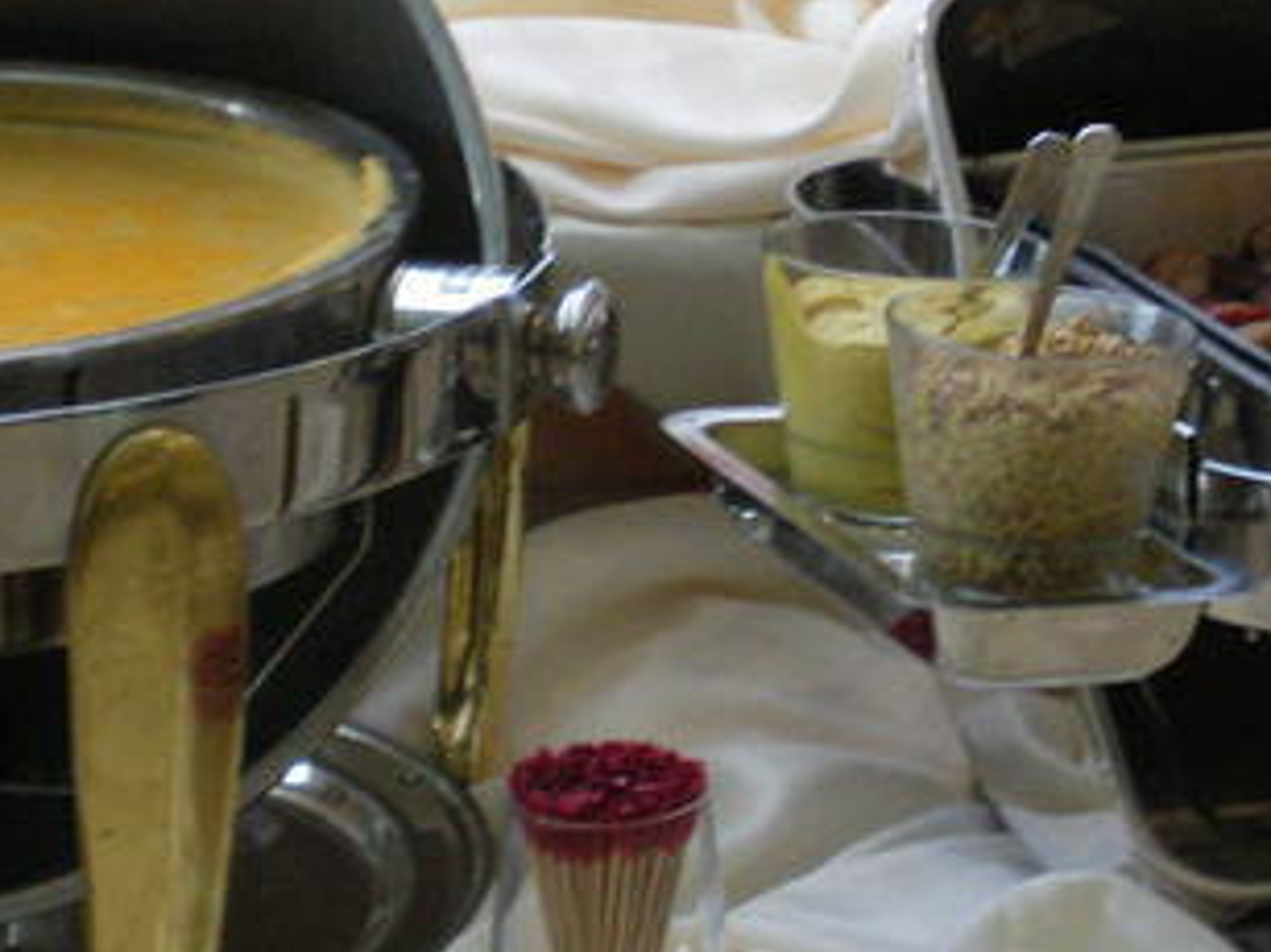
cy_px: 178
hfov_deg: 13.5
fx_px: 5359
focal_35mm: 146
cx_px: 1023
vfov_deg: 10.1
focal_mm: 9.3
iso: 200
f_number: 3.9
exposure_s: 1/60
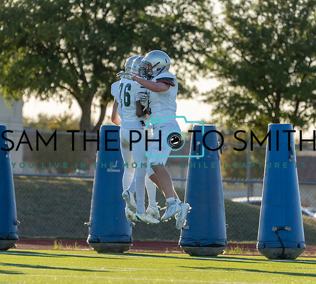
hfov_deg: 4.0
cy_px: 158
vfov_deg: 3.6
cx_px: 192
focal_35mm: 463
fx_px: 4550
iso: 500
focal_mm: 321
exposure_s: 1/1250
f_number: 5.6
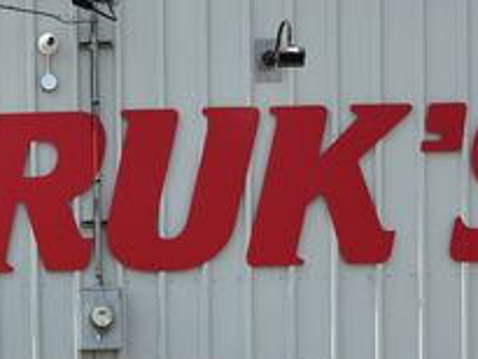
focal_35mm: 75
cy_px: 429
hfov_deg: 24.8
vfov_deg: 18.6
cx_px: 2
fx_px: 1036
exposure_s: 1/5714
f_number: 1.78
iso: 80
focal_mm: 6.76
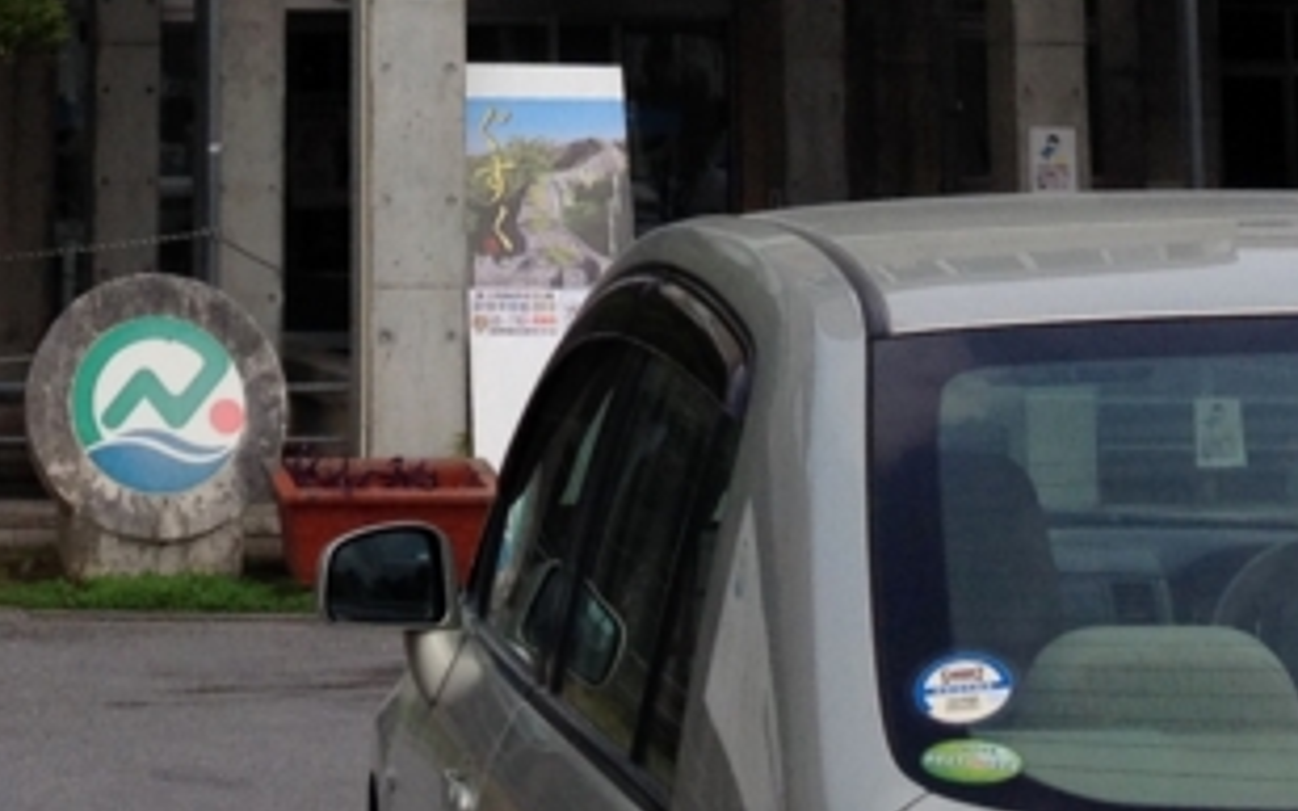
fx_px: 4350
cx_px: 344
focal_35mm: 123
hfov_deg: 16.9
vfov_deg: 10.1
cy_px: -576
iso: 50
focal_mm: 4.28
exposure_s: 1/1255
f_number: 2.4
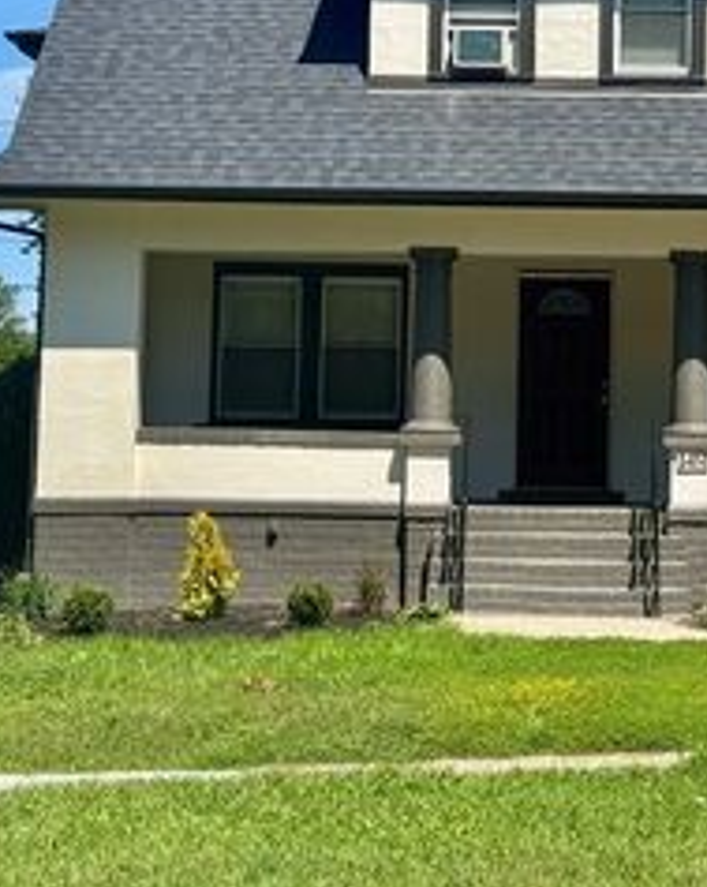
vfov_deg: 19.2
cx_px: 550
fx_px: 2594
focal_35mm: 99
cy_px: 193
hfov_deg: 15.4
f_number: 1.78
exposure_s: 1/3817
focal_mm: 6.76
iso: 64
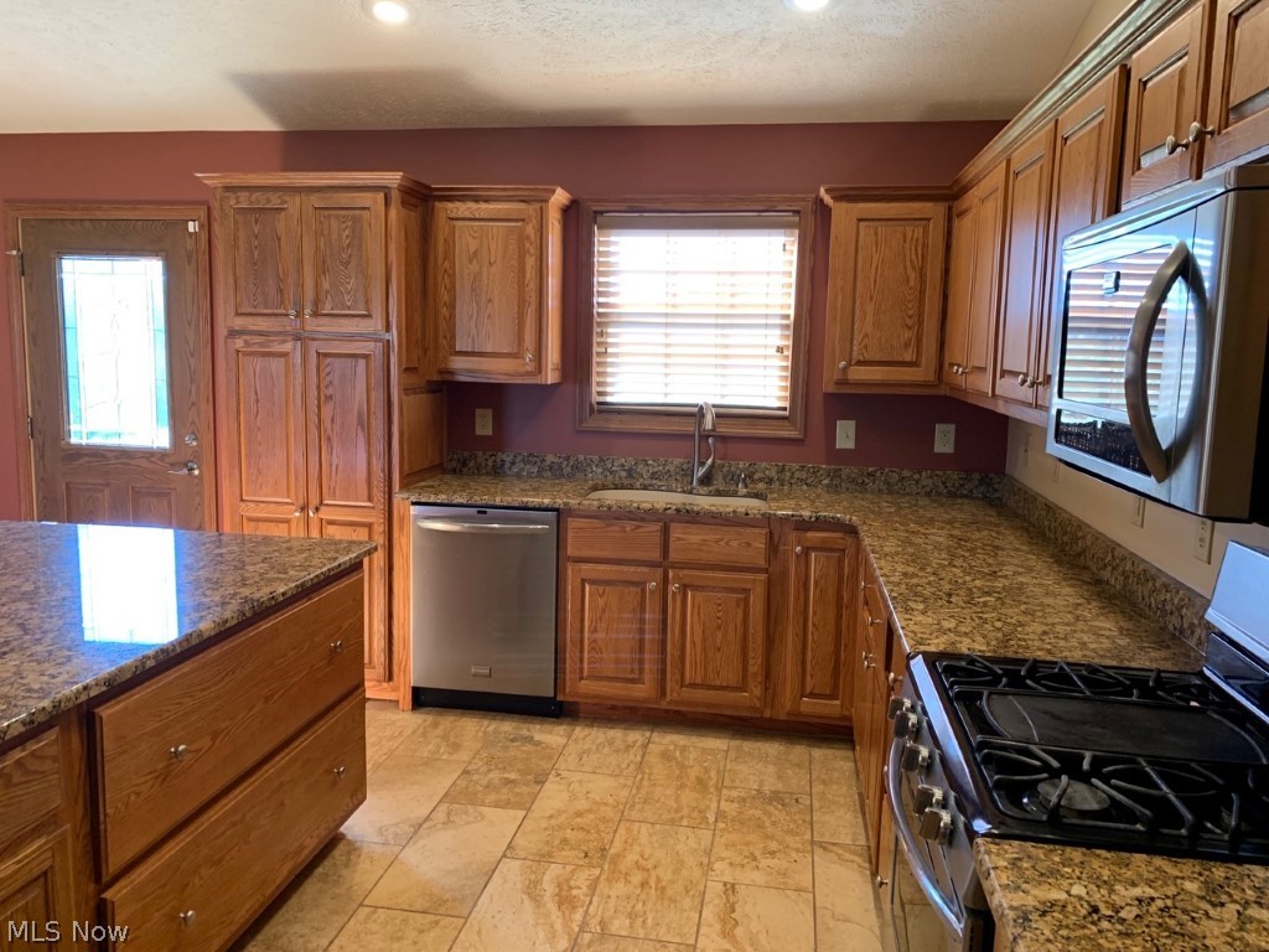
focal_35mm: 26
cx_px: 634
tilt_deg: -6.9
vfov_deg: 53.1
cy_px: 476
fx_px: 953
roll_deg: -1.2
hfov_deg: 67.3
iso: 160
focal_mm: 4.25
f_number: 1.8
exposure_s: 1/60
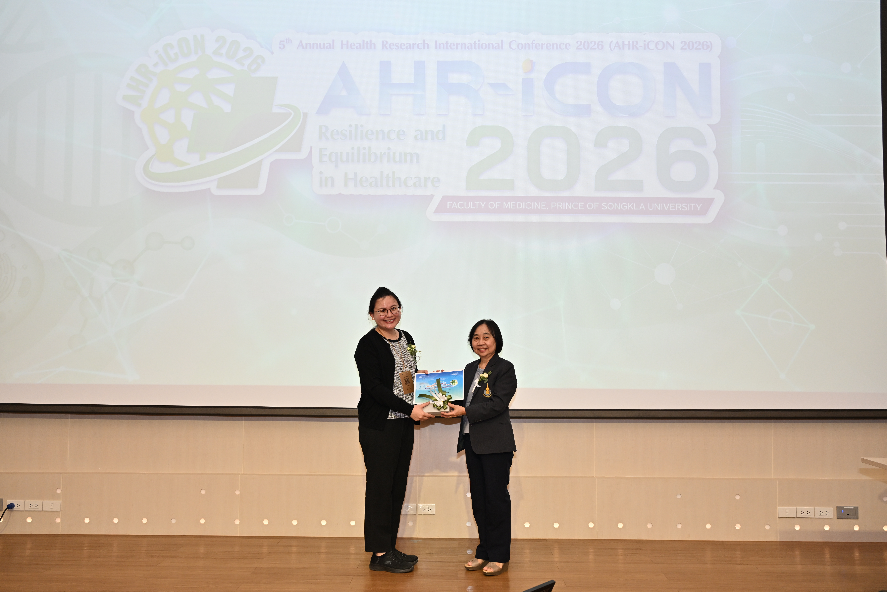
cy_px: 296
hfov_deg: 55.8
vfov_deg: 38.9
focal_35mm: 34
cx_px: 444
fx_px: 838
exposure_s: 1/200
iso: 800
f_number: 4
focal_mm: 34
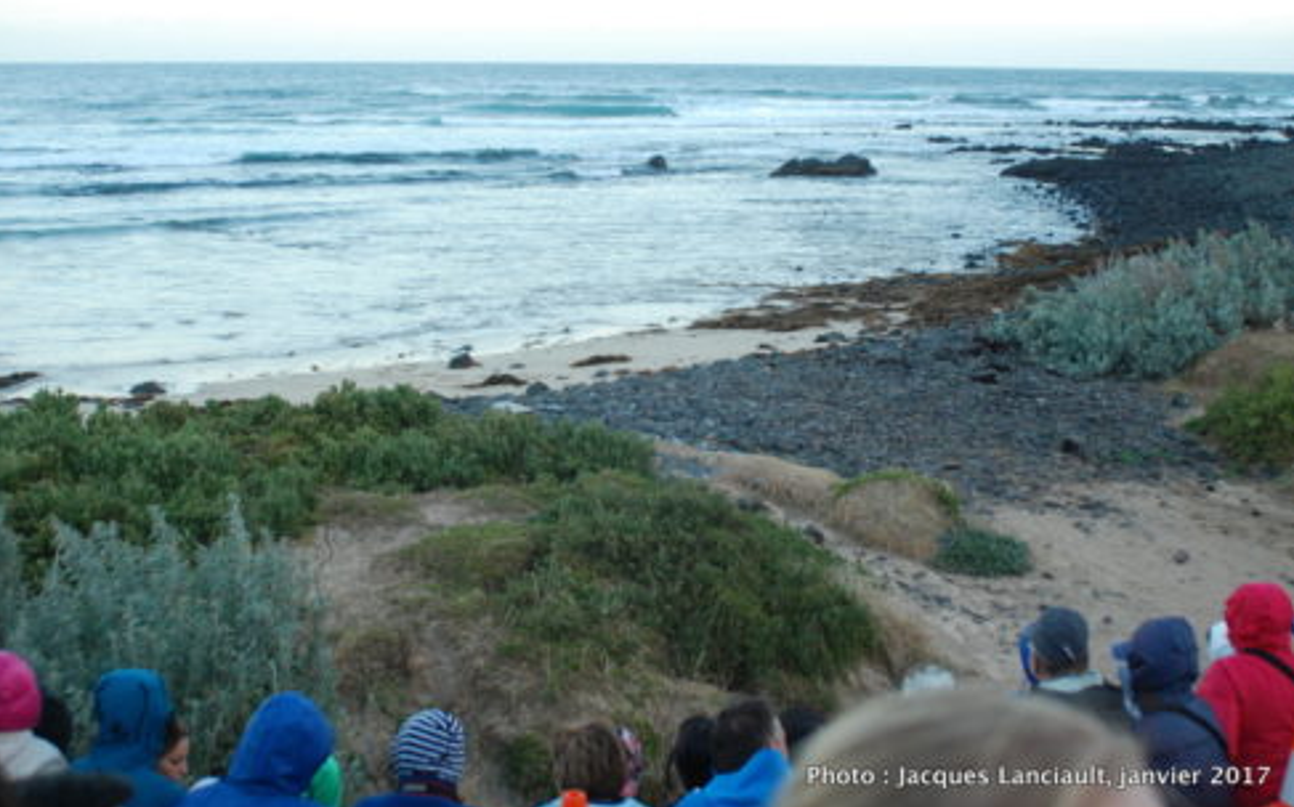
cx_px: 638
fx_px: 1551
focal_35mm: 44
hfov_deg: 45.3
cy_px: 370
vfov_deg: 29.2
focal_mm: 28
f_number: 3.5
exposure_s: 1/250
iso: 800
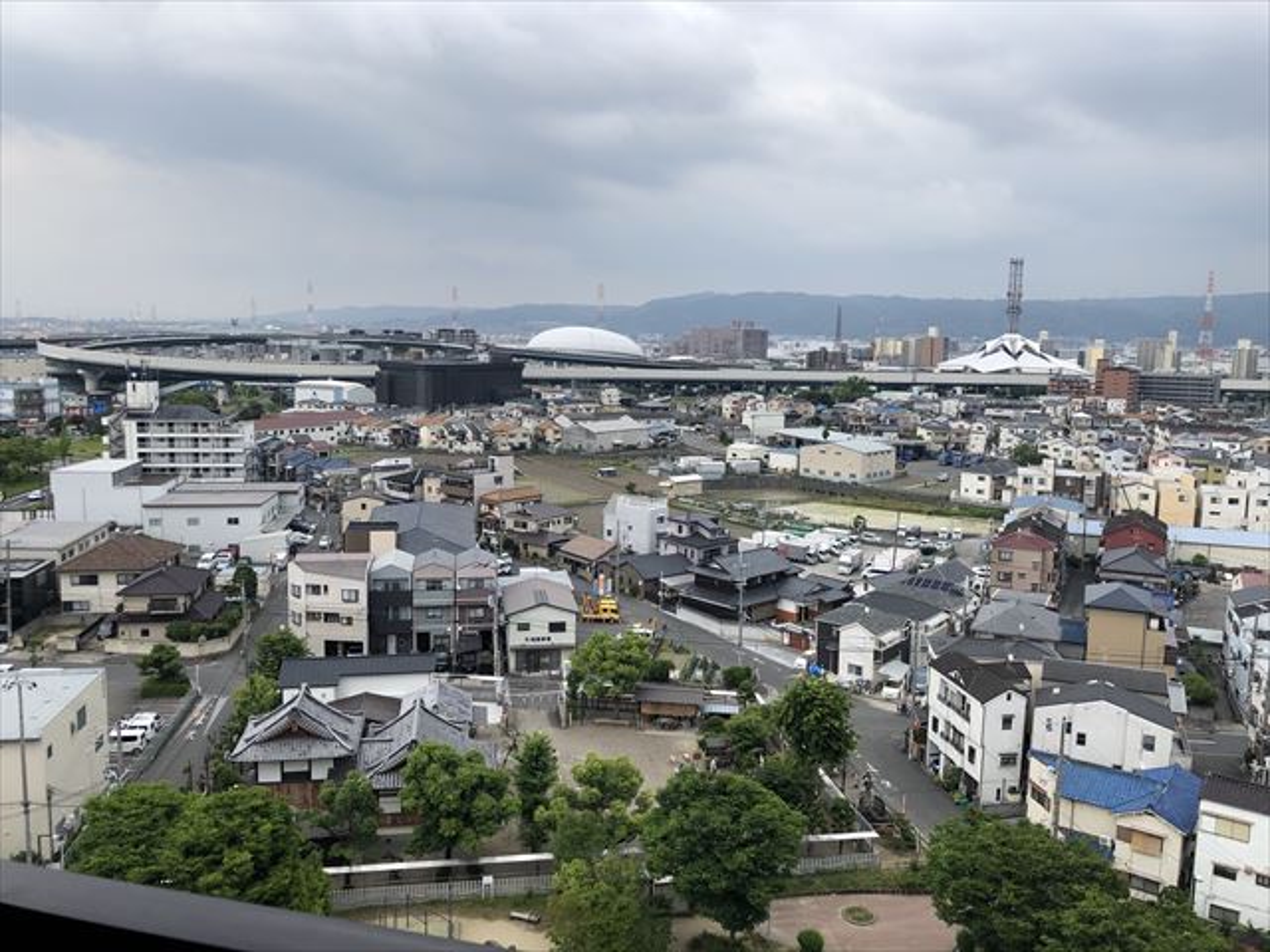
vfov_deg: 49.7
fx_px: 1027
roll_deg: +0.5
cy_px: 476
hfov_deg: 63.4
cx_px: 635
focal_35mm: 28
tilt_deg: -7.5
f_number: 1.8
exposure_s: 1/716
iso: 20
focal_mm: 3.99
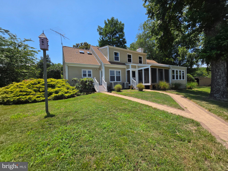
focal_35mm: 13
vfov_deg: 89.9
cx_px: 114
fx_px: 86
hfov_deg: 106.2
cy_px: 86
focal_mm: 2.2
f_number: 1.9
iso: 40
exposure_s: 1/1834
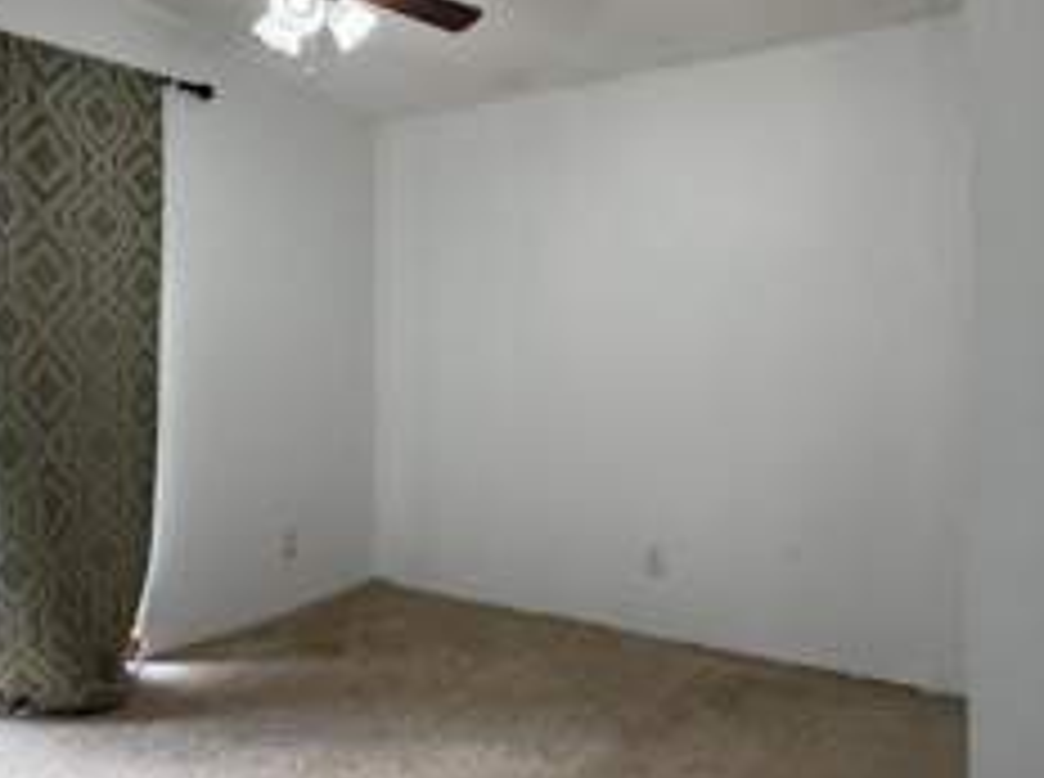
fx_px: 873
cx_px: 477
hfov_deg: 61.7
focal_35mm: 29
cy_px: 335
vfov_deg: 47.9
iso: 250
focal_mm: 2.22
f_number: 2.2
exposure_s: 1/121
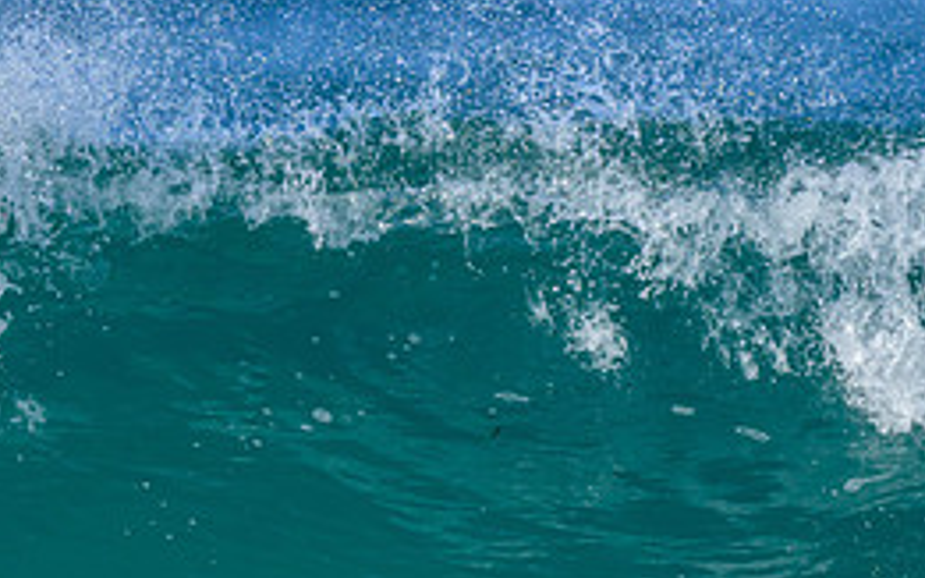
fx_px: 62858
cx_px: 548
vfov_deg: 0.5
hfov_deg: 0.8
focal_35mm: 2494
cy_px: 739
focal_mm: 800
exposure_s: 1/2000
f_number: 6.3
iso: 500
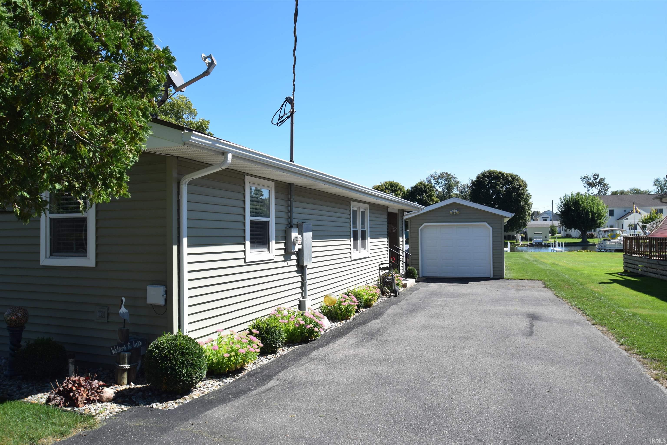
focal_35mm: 26
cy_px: 222
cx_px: 334
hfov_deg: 70.4
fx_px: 472
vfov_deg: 50.4
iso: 200
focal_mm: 17
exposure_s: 1/320
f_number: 9
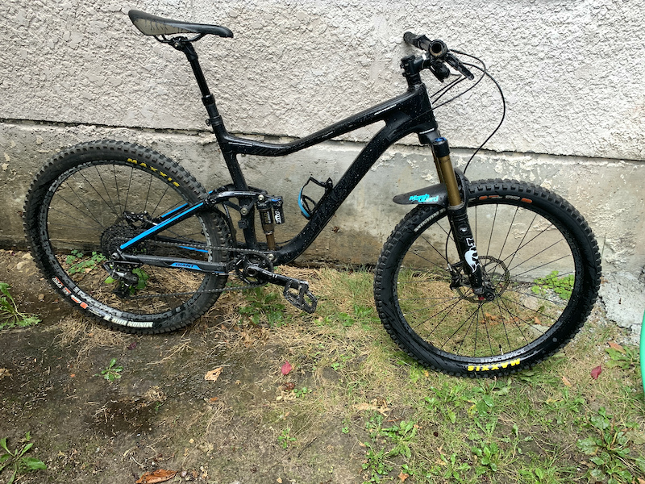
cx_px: 322
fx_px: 484
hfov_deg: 67.3
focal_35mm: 26
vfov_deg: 53.1
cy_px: 242
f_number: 1.8
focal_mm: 4.25
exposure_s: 1/122
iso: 40
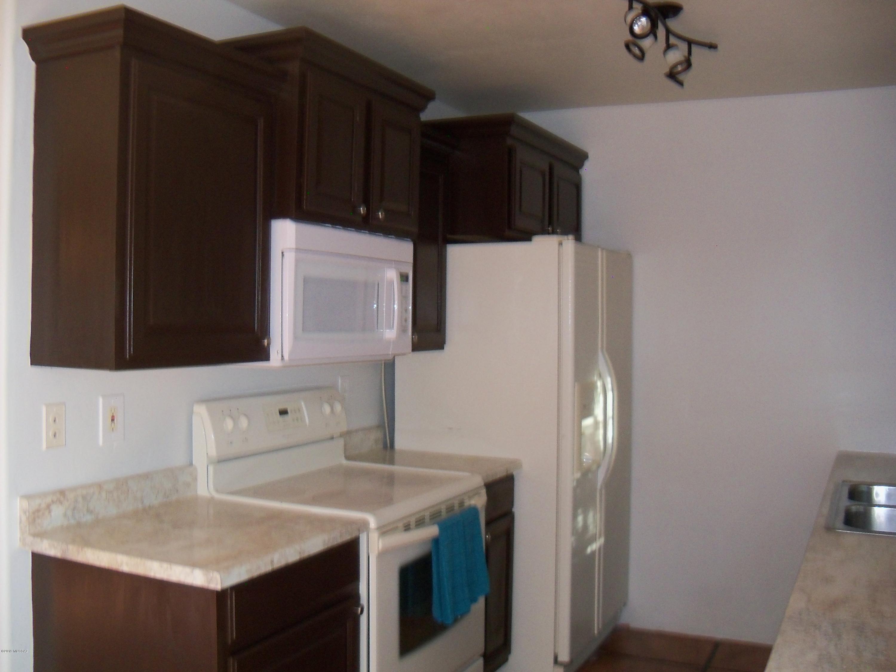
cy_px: 336
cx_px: 448
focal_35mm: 35
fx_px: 906
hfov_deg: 52.6
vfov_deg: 40.7
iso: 200
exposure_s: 1/30
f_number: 3.5
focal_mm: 6.2
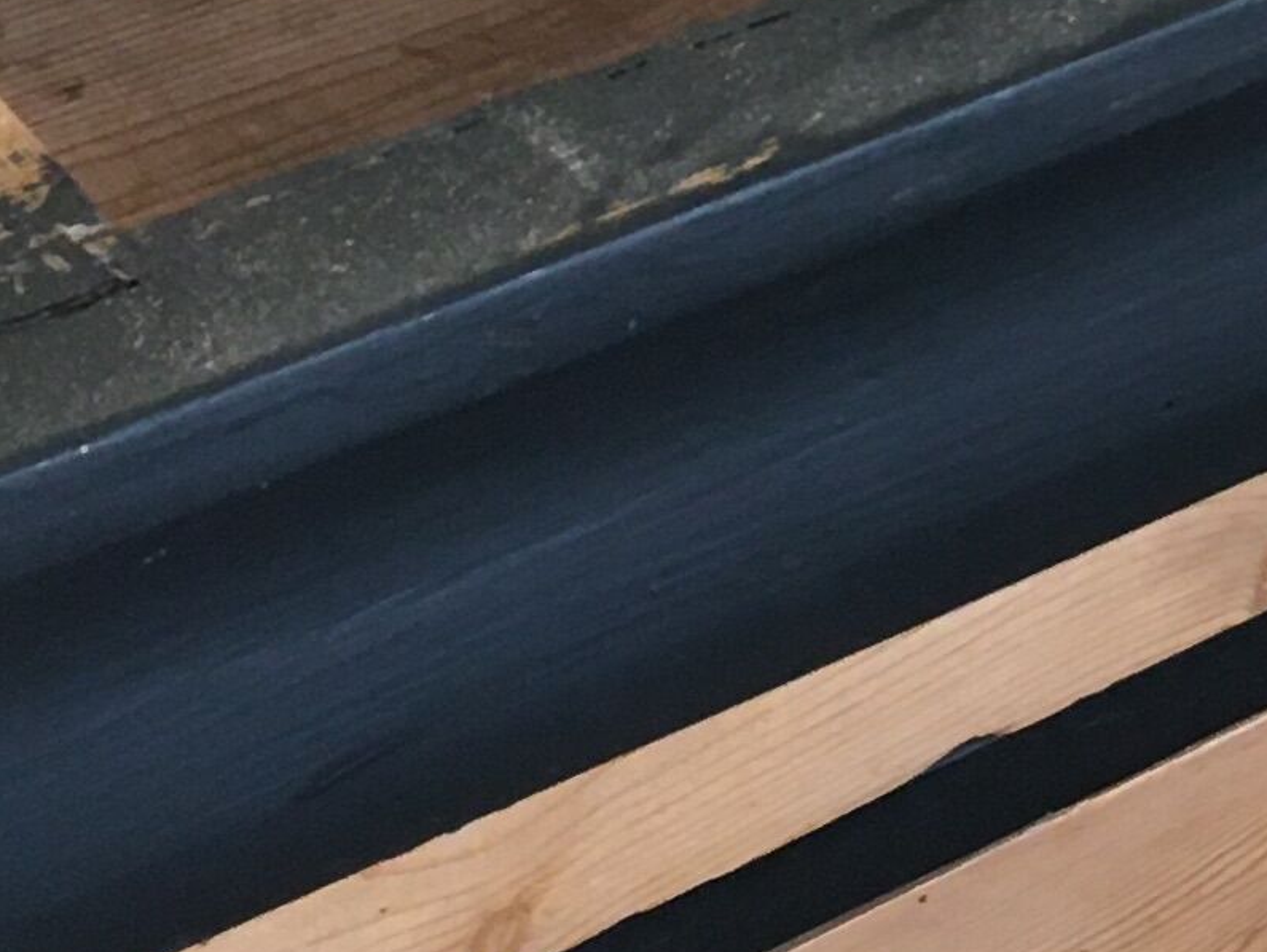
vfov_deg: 10.1
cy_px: 220
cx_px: 1731
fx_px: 5383
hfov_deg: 12.9
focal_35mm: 147
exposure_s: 1/33
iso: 125
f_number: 2.2
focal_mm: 4.15
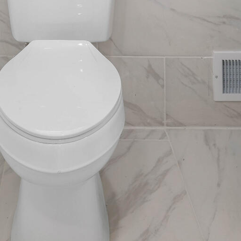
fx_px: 417
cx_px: 62
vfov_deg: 24.9
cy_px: -118
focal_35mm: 53
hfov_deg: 31.7
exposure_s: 1/4
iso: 400
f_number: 7.1
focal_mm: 16
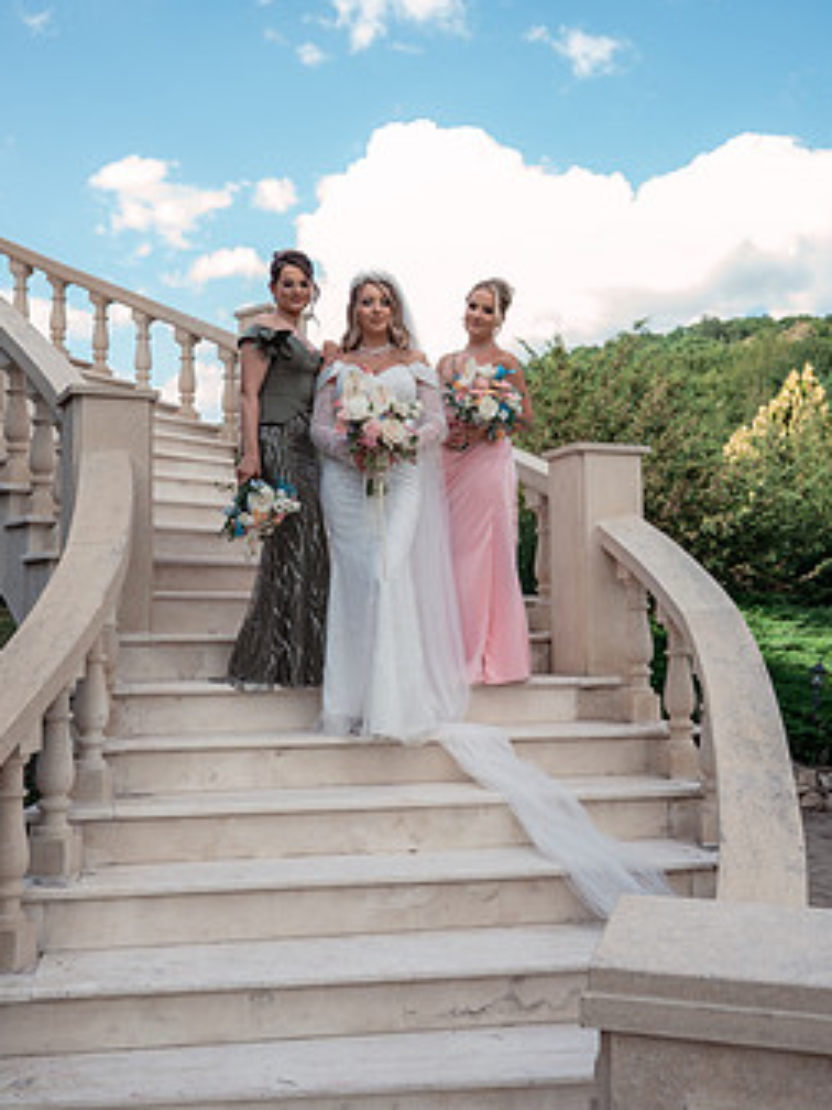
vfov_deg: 51.3
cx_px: 411
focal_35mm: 36
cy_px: 529
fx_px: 1154
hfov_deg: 39.7
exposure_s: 1/500
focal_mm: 28
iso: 160
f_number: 3.2
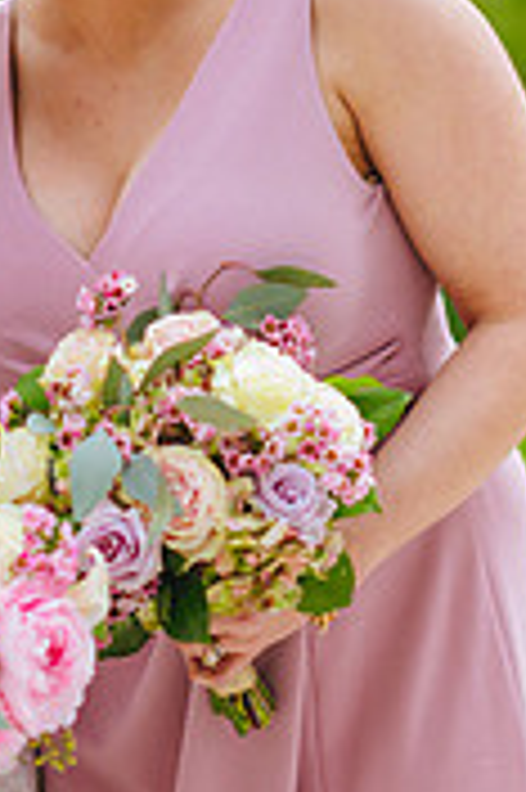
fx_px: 4765
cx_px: 65
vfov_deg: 9.5
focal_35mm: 217
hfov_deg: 6.3
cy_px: 238
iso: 200
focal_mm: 85
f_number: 1.8
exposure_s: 1/2500
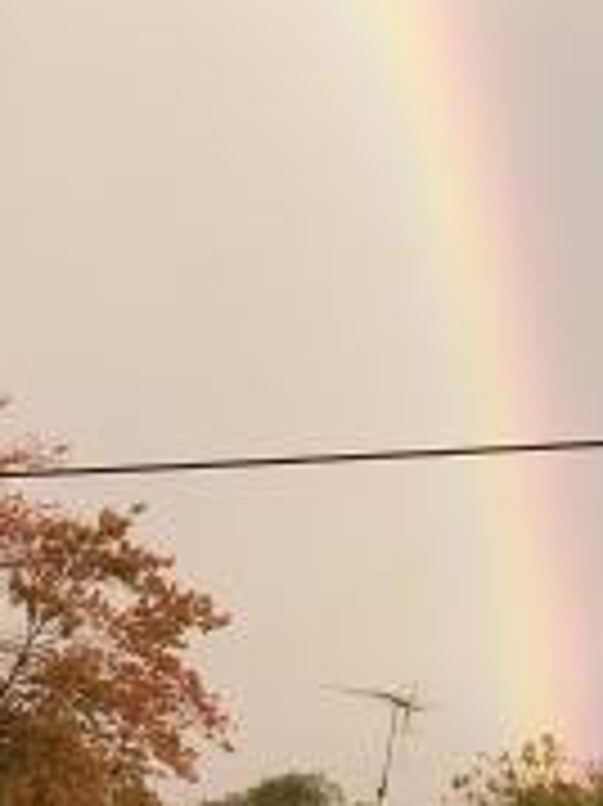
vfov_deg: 15.2
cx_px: 428
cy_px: 464
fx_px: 3023
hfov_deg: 11.4
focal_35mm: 130
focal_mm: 6
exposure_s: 1/30
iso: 40
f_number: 2.4
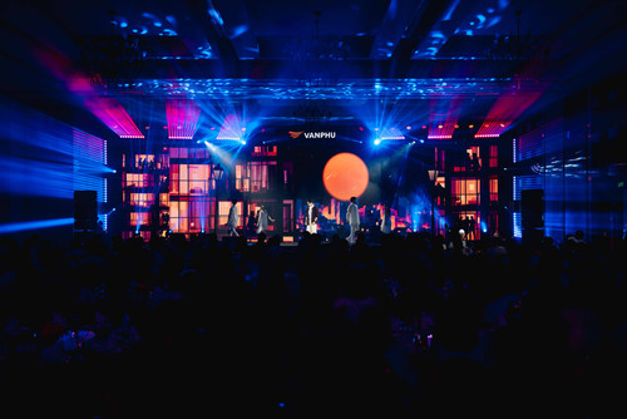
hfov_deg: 53.1
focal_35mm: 36
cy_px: 210
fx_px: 627
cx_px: 314
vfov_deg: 36.9
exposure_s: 1/100
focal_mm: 36
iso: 1600
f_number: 3.5
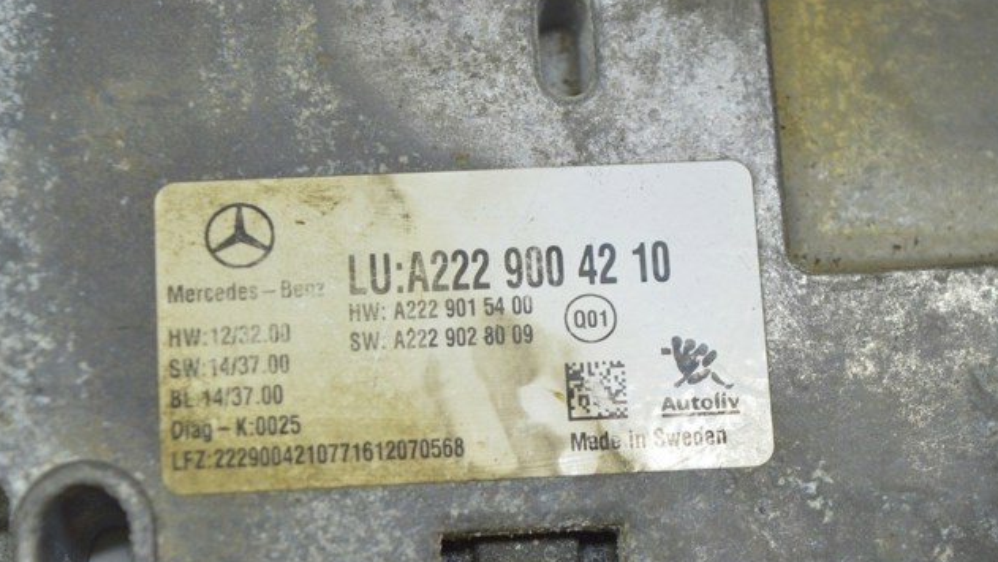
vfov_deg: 13.8
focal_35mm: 88
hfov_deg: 24.3
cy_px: 332
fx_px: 2316
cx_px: 500
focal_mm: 55
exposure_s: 1/40
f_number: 5.6
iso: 400
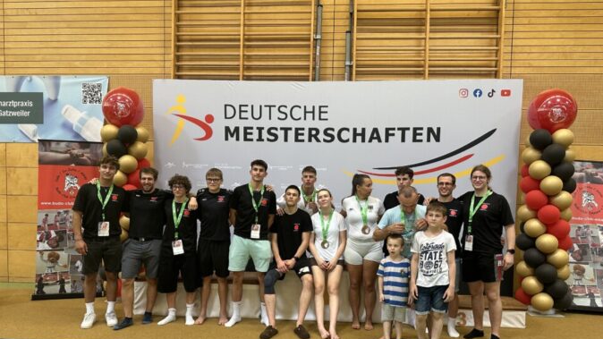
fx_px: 432
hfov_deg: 69.9
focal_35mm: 27
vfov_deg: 42.4
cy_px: 219
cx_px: 297
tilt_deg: -3.6
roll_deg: -0.9
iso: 200
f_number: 1.78
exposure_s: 1/100
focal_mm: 6.86
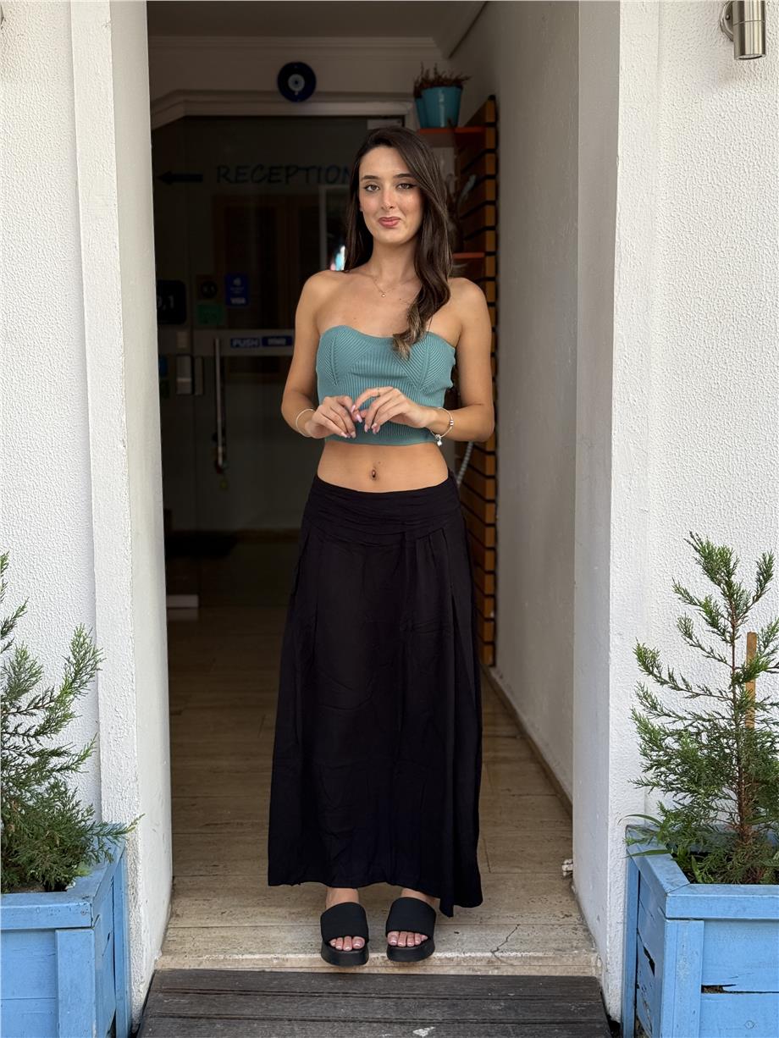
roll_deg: +0.4
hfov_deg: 30.3
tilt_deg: -7.4
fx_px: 1440
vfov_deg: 39.6
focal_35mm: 48
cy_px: 519
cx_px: 390
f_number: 1.78
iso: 80
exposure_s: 1/346
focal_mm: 6.76
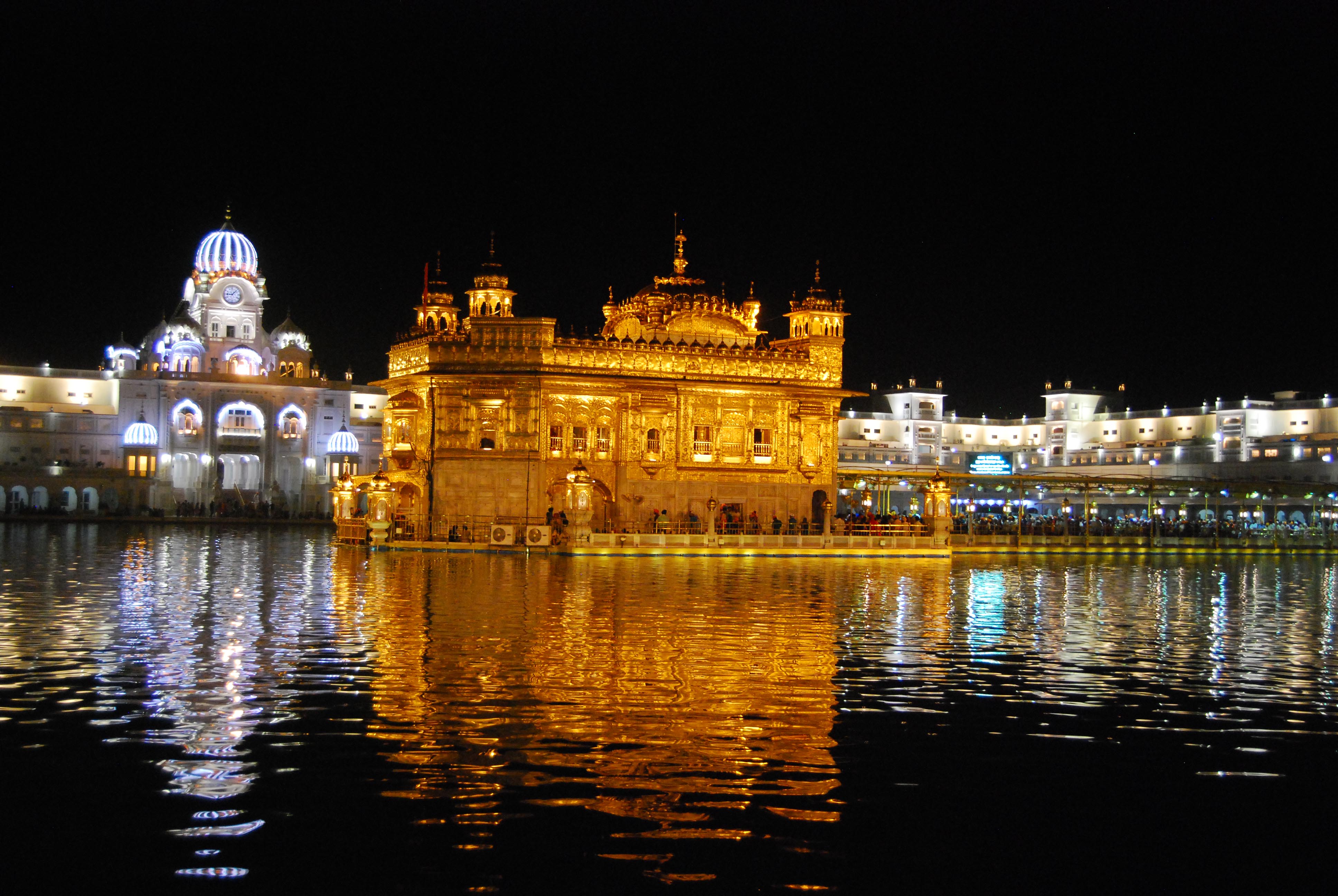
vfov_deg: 29.9
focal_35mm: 45
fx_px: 1674
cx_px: 669
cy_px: 448
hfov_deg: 43.6
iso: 1600
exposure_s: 1/40
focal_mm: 30
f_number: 4.2
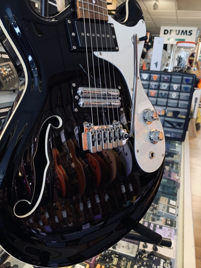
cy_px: 127
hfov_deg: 45.4
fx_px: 240
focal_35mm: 31
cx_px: 91
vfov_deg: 58.3
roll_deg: -5.9
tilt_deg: -13.7
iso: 320
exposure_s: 1/40
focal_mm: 4.25
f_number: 1.8
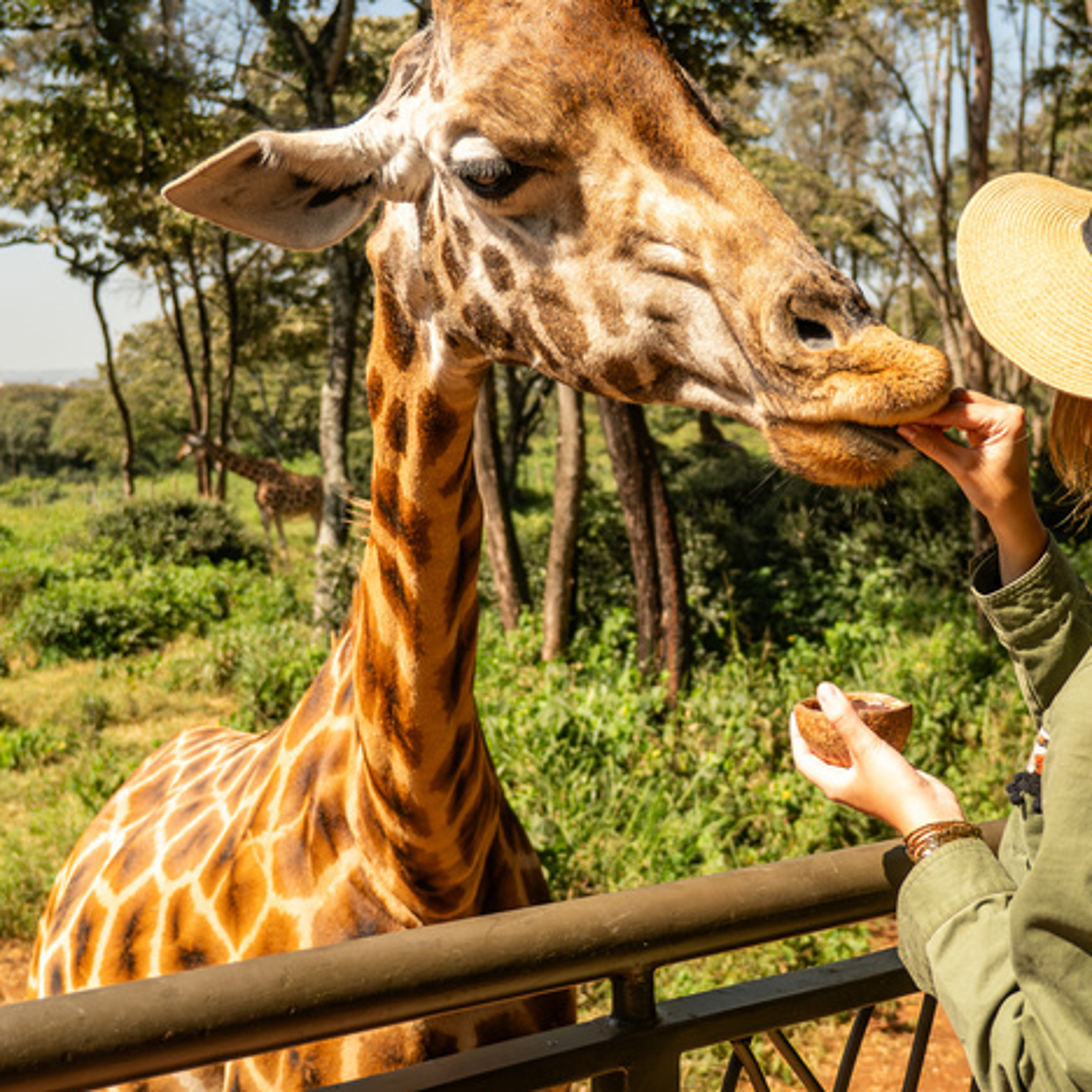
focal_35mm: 49
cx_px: 719
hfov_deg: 34.4
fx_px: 1749
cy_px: 524
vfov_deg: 34.7
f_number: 2.8
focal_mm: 18
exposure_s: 1/500
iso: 100
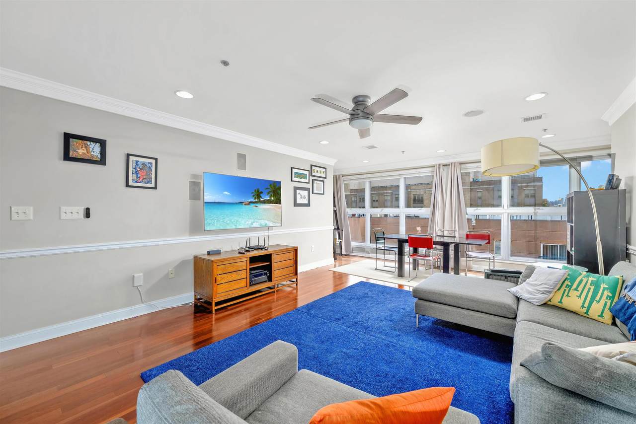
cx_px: 318
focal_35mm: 14
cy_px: 212
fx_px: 247
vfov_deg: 81.2
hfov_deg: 104.2
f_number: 8
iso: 200
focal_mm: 14
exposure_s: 1/200
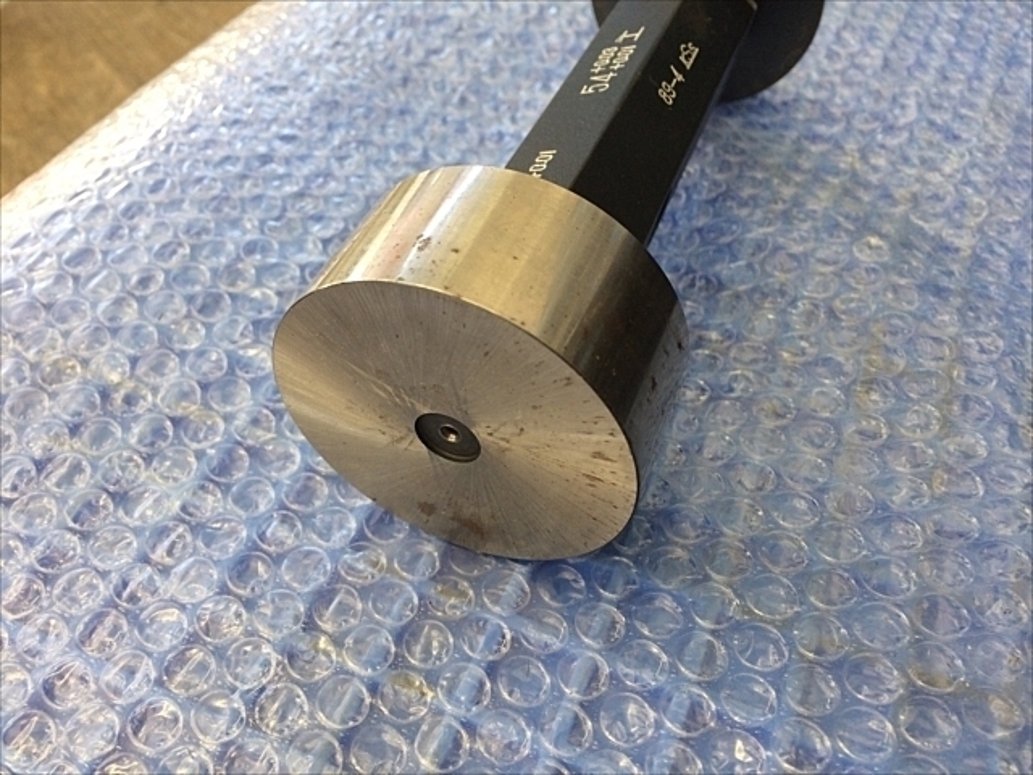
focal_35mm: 29
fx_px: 865
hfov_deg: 61.7
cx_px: 516
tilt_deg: -48.9
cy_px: 388
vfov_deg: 48.2
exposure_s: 1/30
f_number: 2.2
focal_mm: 4.15
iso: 64
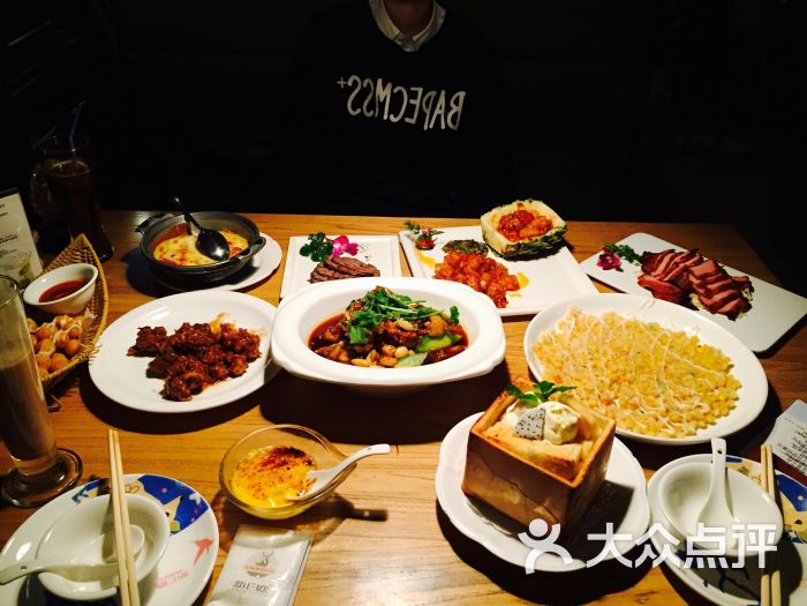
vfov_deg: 48.2
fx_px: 676
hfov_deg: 61.7
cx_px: 404
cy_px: 303
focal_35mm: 29
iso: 250
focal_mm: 4.15
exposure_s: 1/33
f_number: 2.2
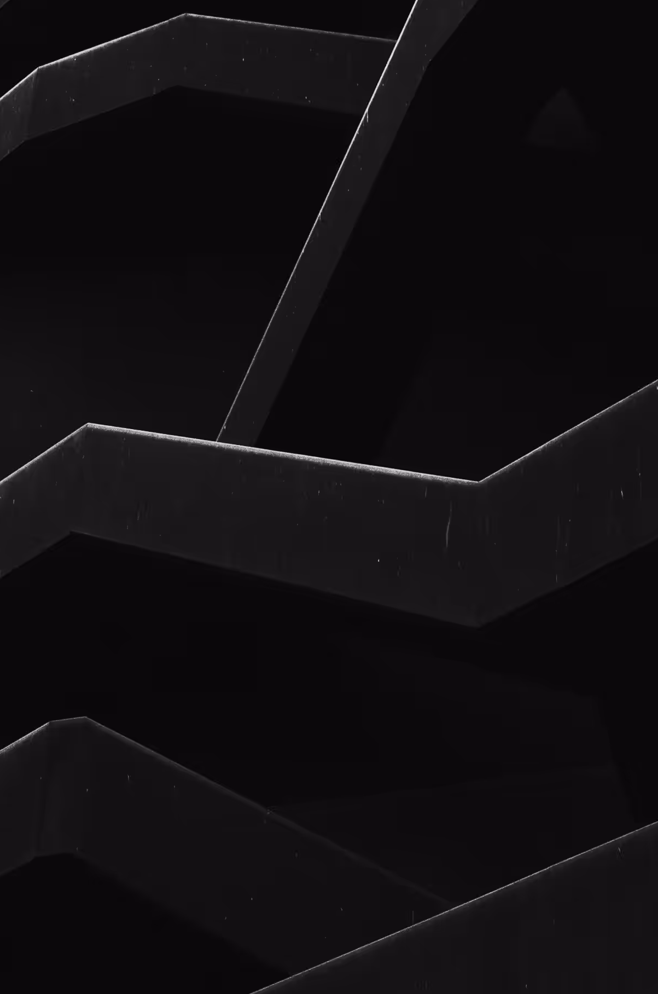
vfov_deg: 26.6
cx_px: 415
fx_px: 2093
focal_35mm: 76
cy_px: 359
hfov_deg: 17.8
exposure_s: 1/500
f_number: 8
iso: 400
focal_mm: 18.3
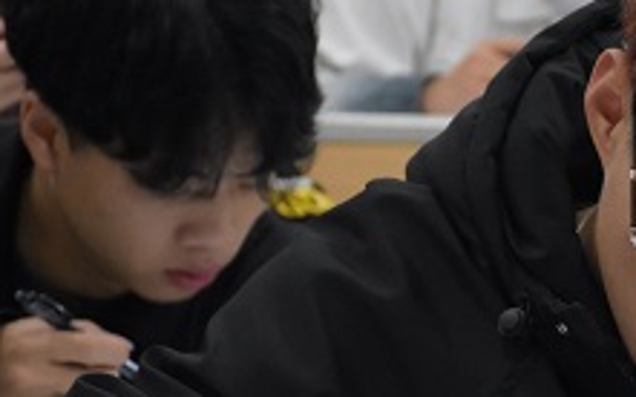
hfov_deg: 7.3
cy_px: 308
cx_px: 767
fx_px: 4961
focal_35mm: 286
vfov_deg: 4.6
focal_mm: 75
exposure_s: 1/100
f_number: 5
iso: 3200
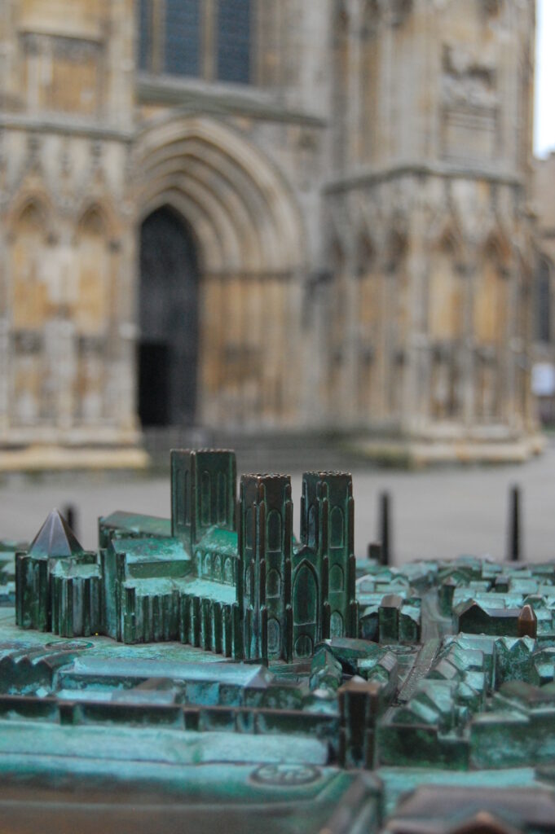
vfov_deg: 33.4
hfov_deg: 22.6
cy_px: 417
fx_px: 1390
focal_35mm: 60
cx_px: 278
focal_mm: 40
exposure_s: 1/800
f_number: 5
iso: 1600
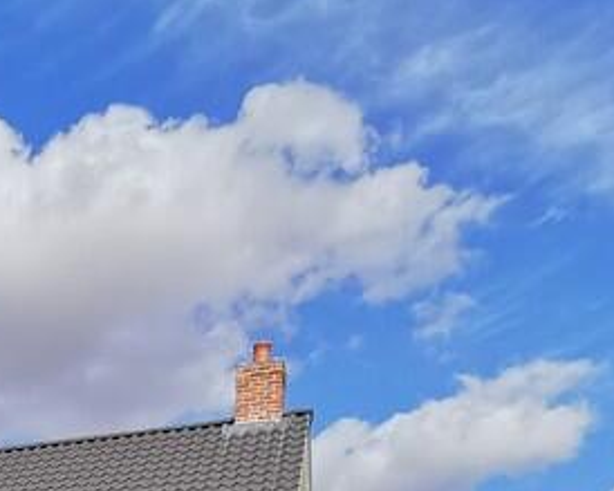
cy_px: 852
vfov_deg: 19.3
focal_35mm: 62
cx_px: -139
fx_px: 1126
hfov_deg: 26.7
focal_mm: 2.26
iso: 50
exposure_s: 1/724
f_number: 2.2
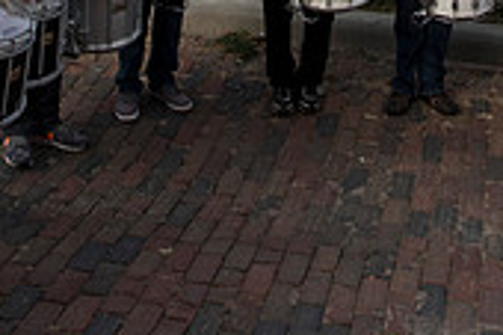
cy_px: -233
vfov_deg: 14.9
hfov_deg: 24.5
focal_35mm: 82
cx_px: 373
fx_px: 1145
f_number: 4.5
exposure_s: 1/1000
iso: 250
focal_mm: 24
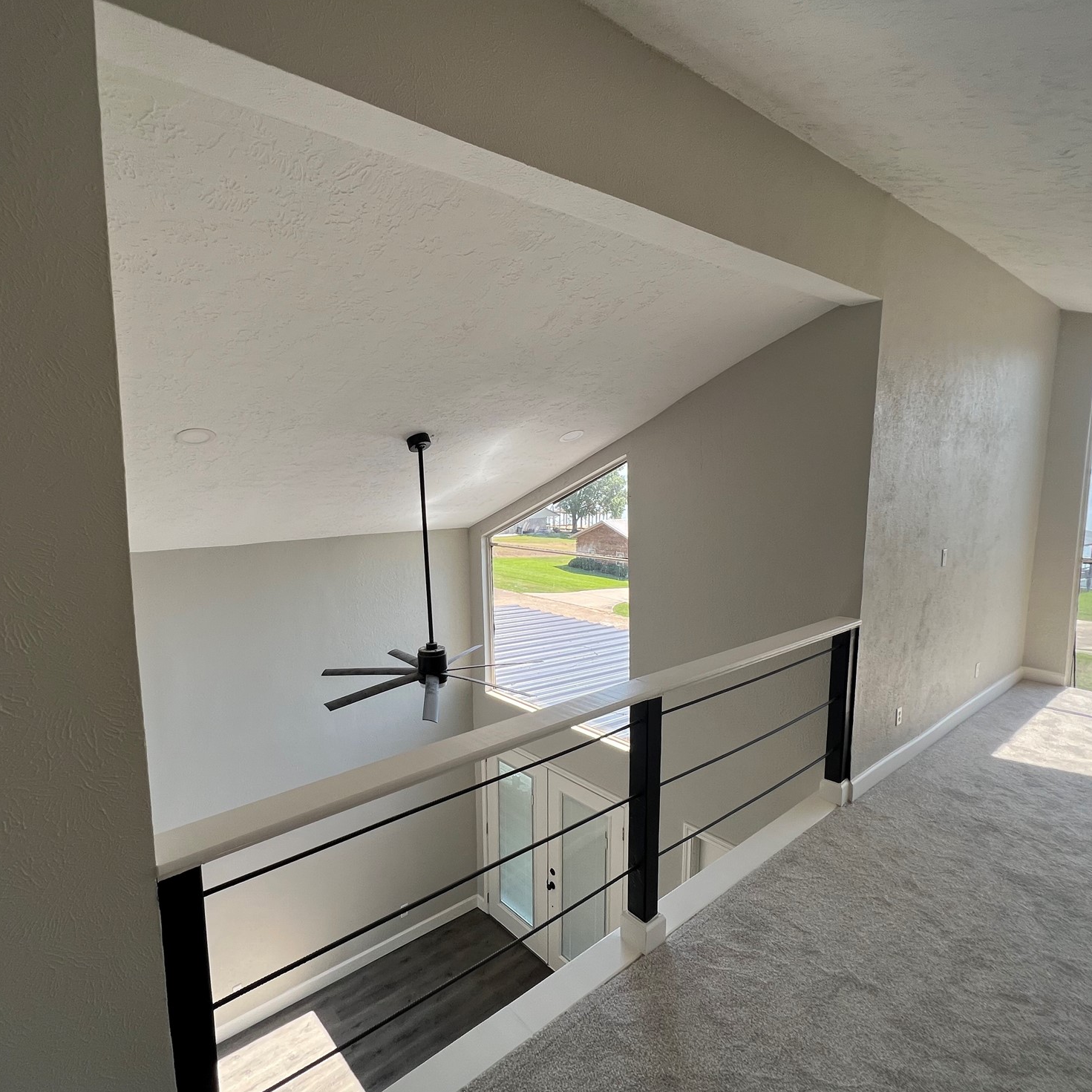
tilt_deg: -6.8
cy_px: 551
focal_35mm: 16
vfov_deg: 87.4
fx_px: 571
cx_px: 471
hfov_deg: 86.9
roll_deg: +1.9
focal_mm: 1.57
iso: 32
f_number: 1.8
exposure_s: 1/190
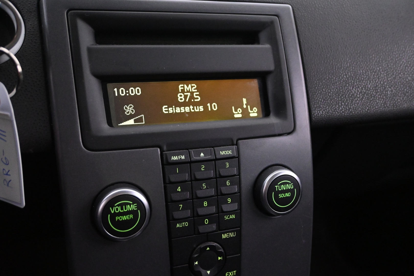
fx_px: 397
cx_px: 207
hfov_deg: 55.1
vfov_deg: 38.4
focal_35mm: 34
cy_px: 138
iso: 5000
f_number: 4.2
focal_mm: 23
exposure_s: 1/25
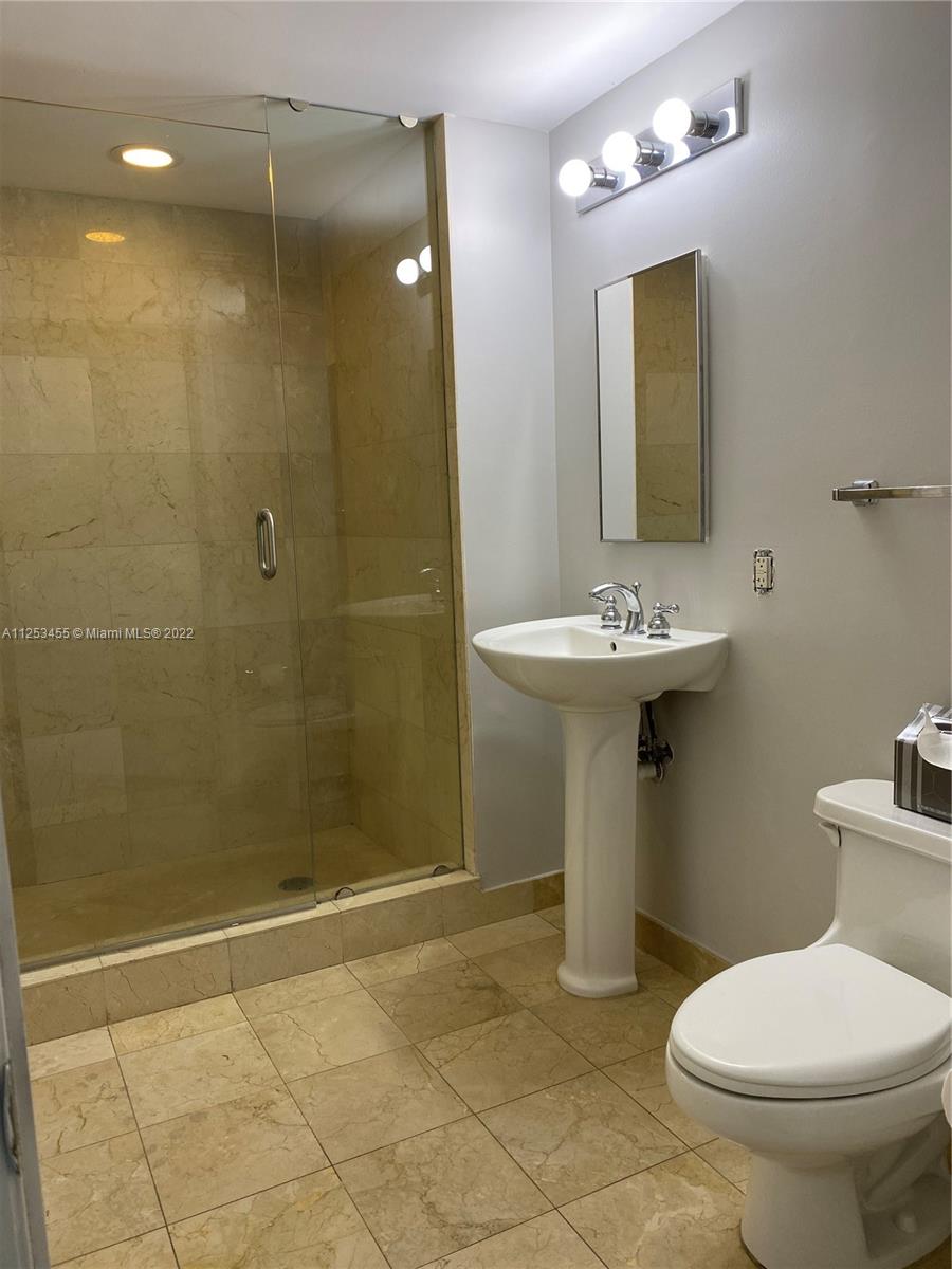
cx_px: 476
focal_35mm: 26
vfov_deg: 67.3
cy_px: 634
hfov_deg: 53.1
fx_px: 953
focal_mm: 4.25
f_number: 1.8
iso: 64
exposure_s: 1/60
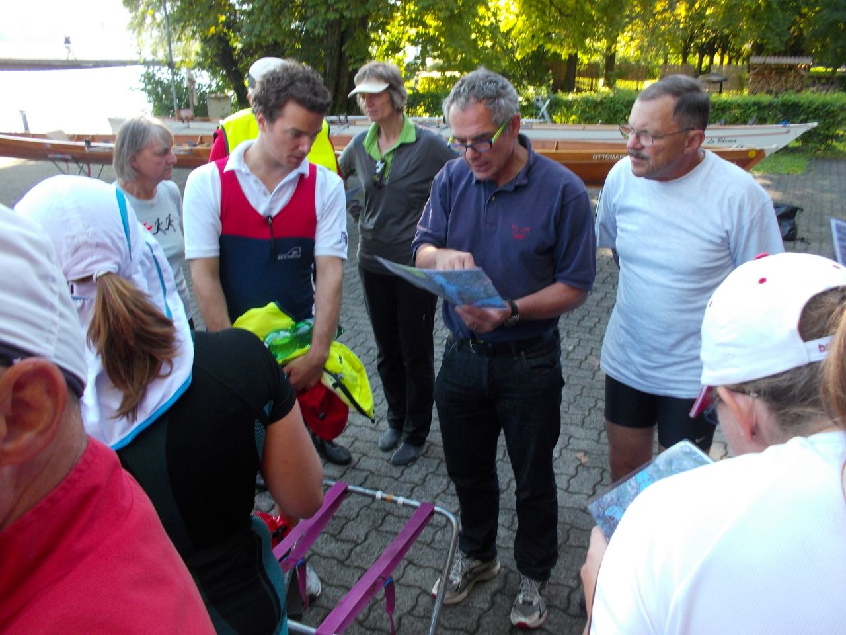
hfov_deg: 61.7
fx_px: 709
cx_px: 423
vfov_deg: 48.2
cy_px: 318
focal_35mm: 29
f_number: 3.3
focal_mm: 4.1
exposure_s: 1/40
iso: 80
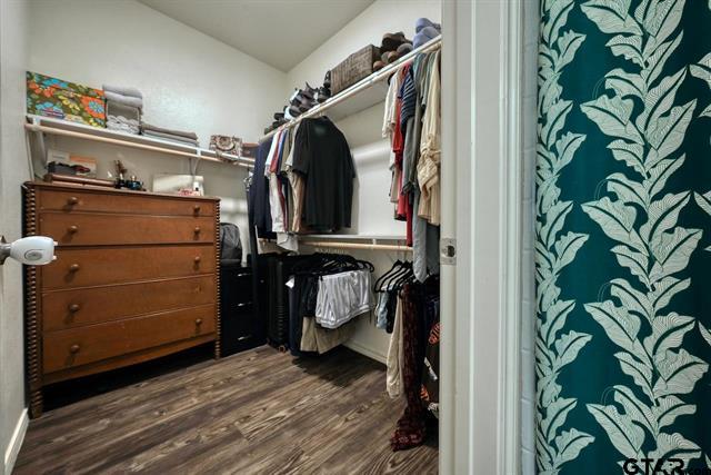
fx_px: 277
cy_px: 238
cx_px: 356
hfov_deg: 104.2
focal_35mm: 14
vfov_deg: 81.2
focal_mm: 14
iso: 640
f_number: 8
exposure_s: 1/2
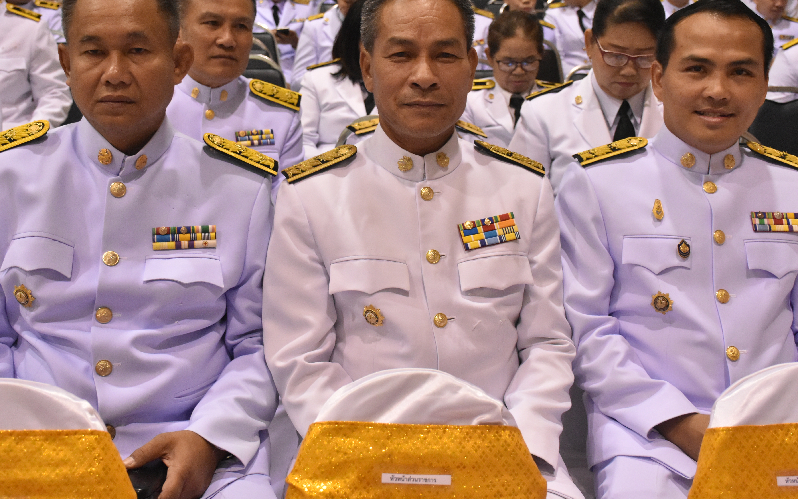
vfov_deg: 24.4
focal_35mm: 53
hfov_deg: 38.2
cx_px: 412
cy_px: 216
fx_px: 1153
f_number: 5.6
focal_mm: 30
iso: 2500
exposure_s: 1/125
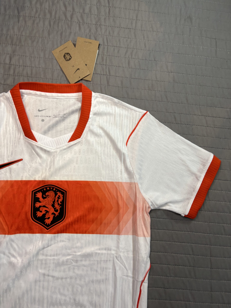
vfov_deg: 67.3
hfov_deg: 53.1
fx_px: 231
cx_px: 116
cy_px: 154
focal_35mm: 26
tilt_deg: -82.0
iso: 200
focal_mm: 5.96
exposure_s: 1/50
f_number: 1.6
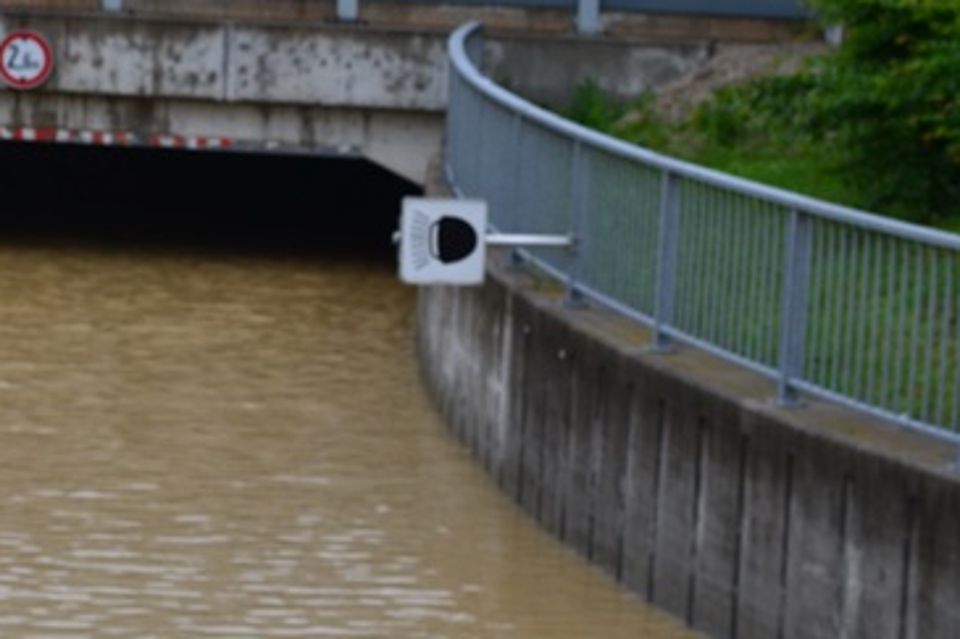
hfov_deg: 12.8
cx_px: -47
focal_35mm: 158
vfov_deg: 8.7
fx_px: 4211
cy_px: 272
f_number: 8
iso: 400
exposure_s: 1/60
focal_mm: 48
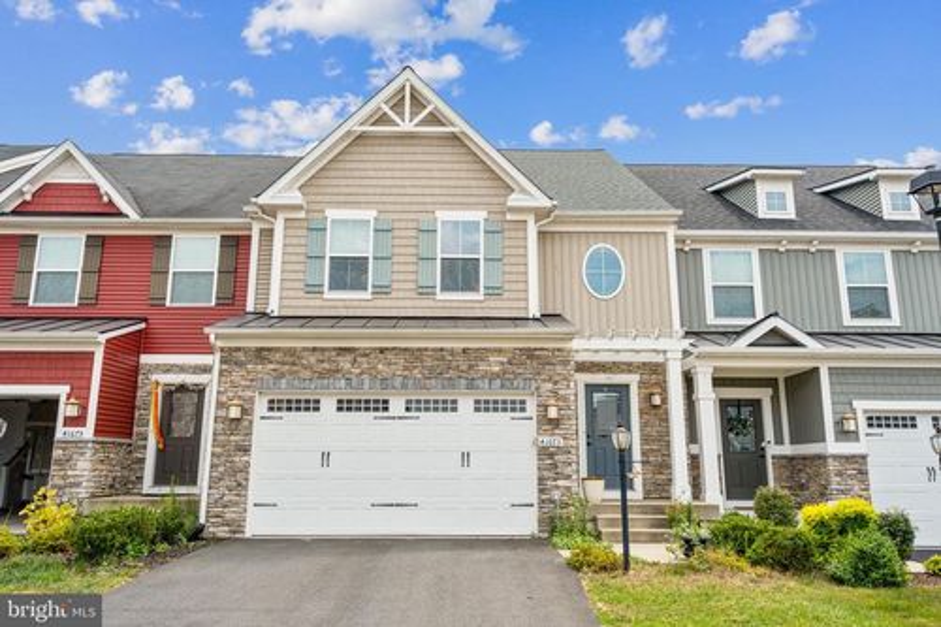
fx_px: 705
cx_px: 470
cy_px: 314
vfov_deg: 47.9
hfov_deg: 67.4
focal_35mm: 27
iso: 250
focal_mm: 18
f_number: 8
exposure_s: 1/250
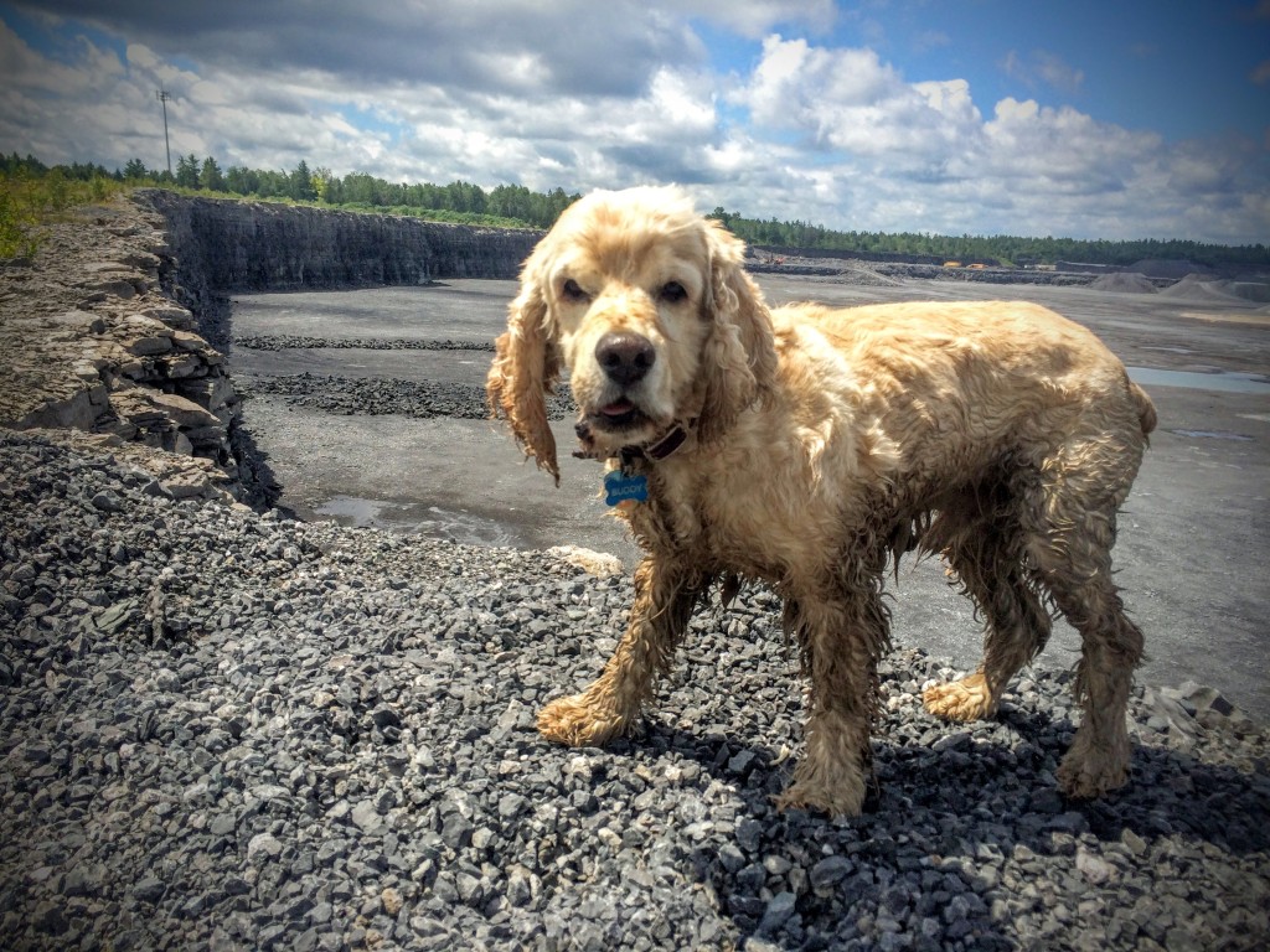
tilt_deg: -14.8
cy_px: 476
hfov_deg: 61.7
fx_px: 1064
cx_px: 635
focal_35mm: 29
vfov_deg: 48.2
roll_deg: -1.6
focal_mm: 4.15
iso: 32
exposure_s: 1/2933
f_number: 2.2
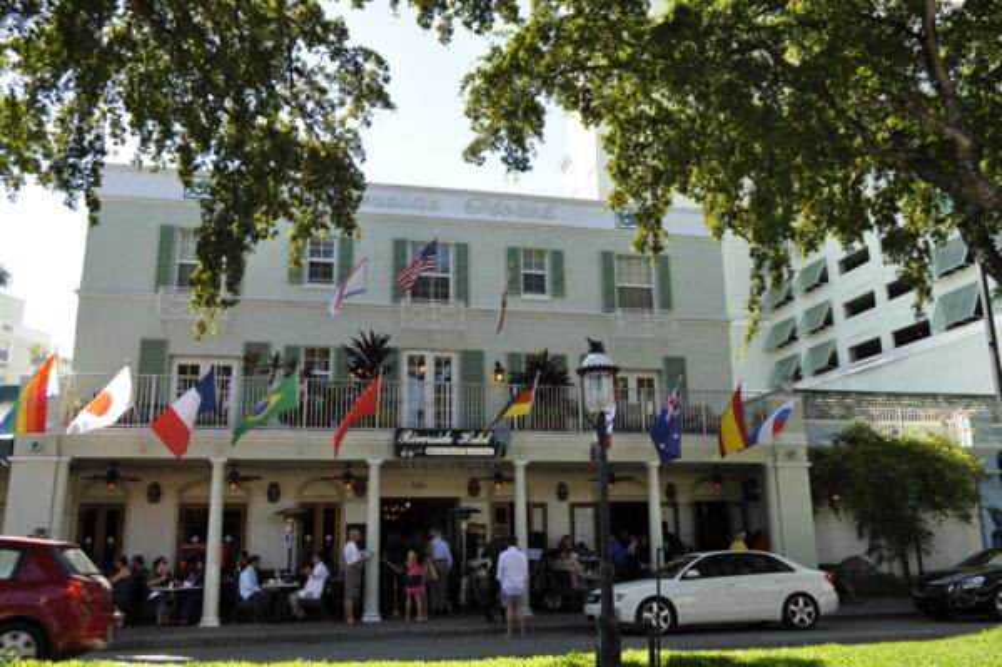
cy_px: 334
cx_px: 501
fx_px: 834
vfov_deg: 43.5
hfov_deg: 62.0
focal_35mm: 30
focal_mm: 20
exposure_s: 1/200
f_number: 7.1
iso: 200
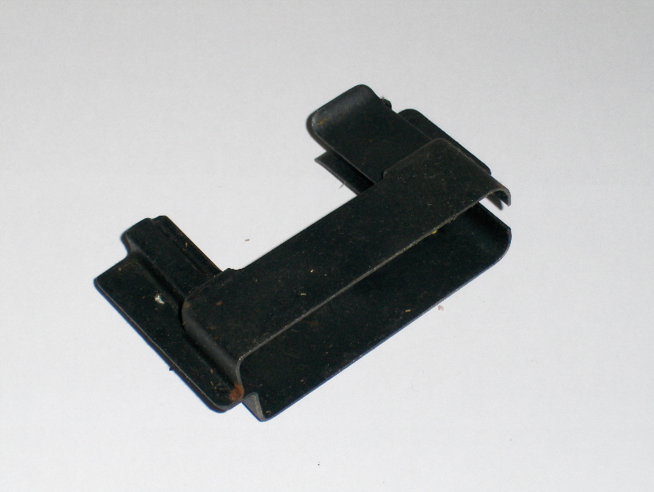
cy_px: 246
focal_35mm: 105
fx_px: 1986
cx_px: 327
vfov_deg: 14.1
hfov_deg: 18.7
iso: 100
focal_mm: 22.5
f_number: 5
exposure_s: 1/125
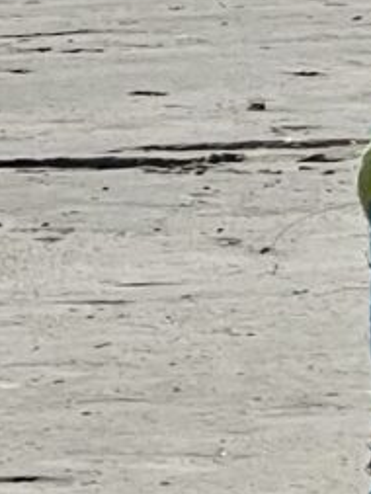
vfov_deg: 6.3
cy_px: 594
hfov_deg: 4.7
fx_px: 4455
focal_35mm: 312
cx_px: 619
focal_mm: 9
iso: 32
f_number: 2.8
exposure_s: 1/2320
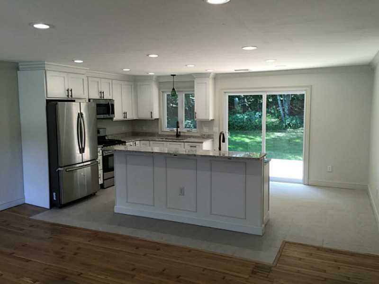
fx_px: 318
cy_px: 142
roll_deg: -0.4
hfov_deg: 61.7
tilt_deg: -7.5
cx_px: 190
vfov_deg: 48.2
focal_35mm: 29
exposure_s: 1/40
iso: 32
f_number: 2.2
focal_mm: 4.15
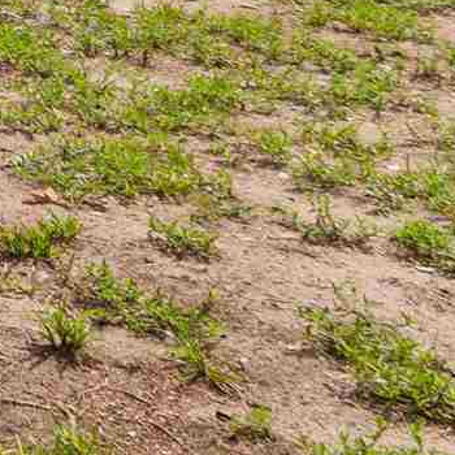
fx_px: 1666
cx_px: -997
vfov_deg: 13.5
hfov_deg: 10.2
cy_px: -429
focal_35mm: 112
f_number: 6.3
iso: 100
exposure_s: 1/160
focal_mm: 10
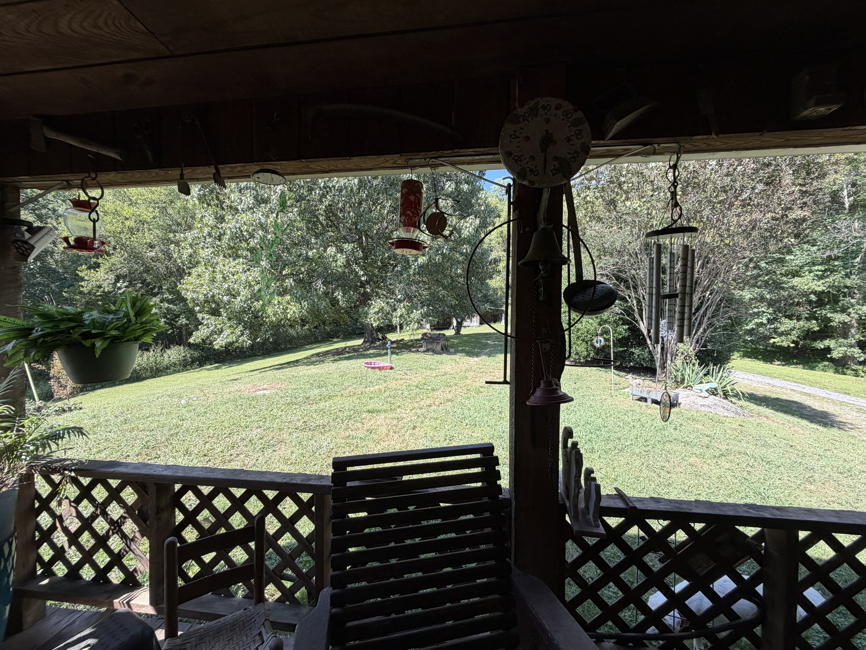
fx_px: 350
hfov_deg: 102.1
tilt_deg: -1.6
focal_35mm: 14
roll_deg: -0.1
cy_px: 325
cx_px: 433
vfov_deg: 85.7
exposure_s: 1/379
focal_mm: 2.22
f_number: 2.2
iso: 50
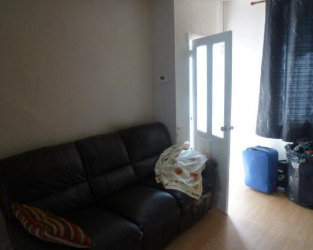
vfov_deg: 53.1
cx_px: 155
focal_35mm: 27
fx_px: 250
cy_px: 124
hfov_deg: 64.1
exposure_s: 1/30
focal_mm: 4.5
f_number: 2.8
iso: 200
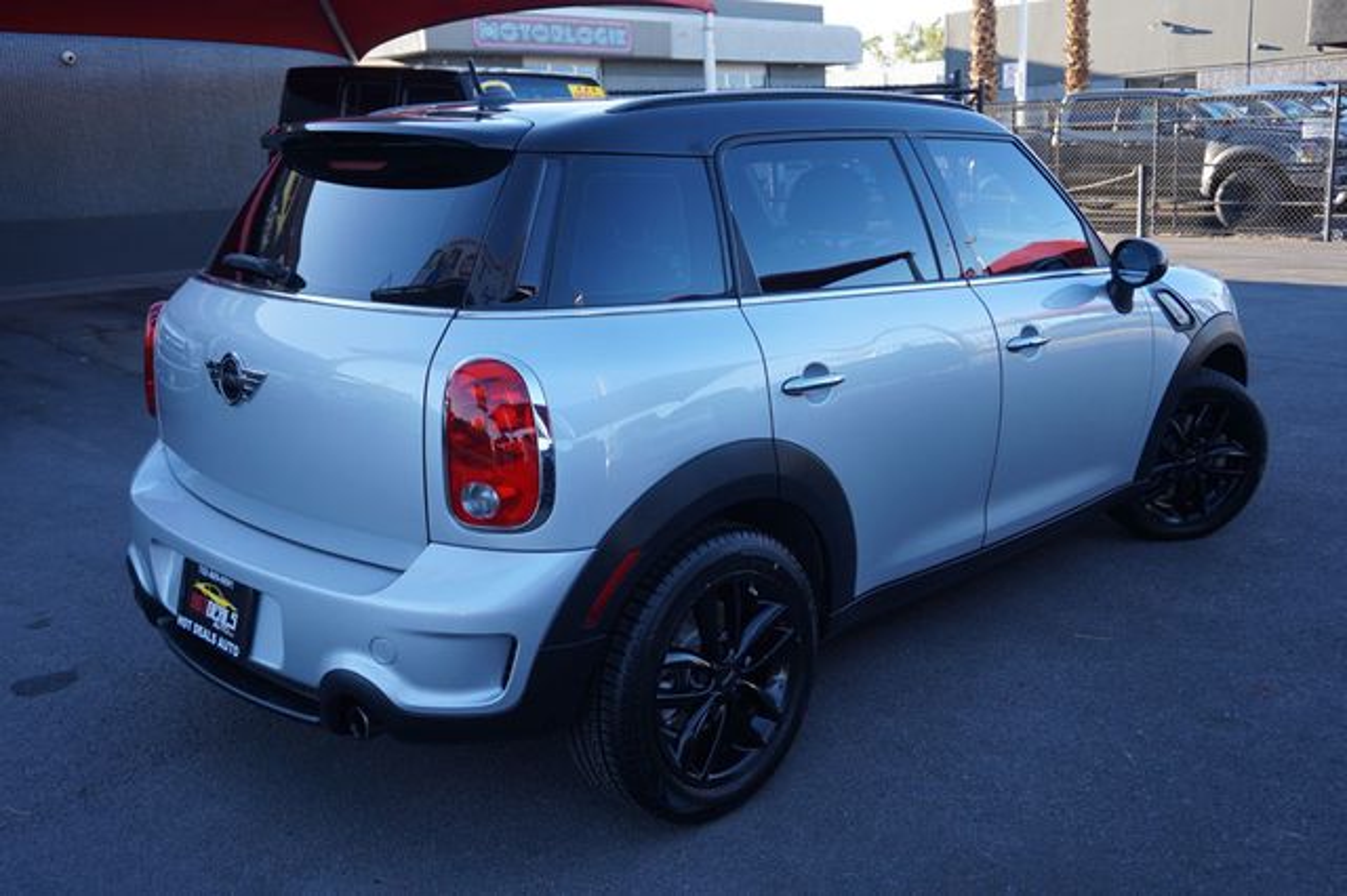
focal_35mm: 33
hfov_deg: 57.2
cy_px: 448
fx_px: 1234
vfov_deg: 39.9
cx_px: 674
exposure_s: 1/160
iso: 160
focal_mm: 22
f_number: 4
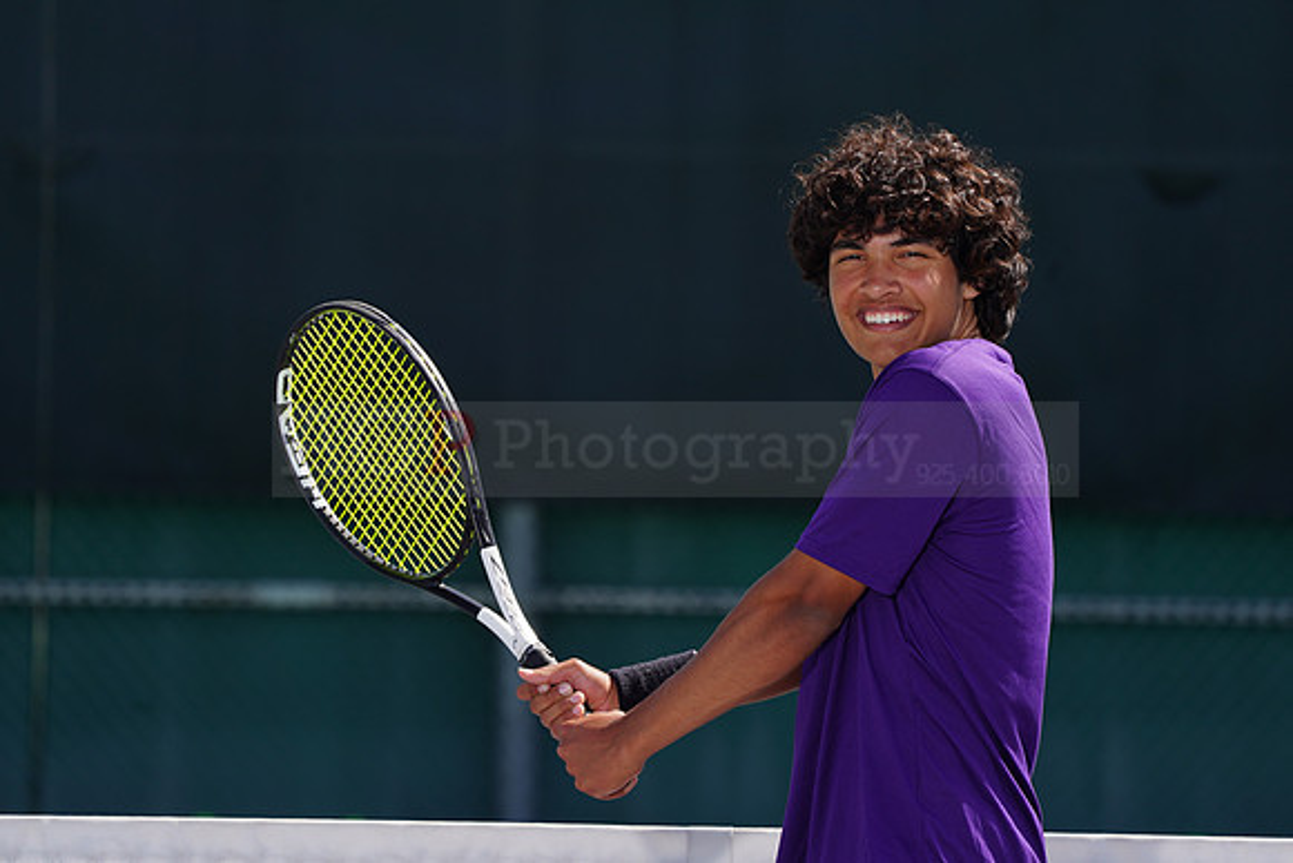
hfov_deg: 5.8
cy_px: 432
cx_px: 646
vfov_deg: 3.9
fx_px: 12753
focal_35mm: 355
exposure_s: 1/250
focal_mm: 355
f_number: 9
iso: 100
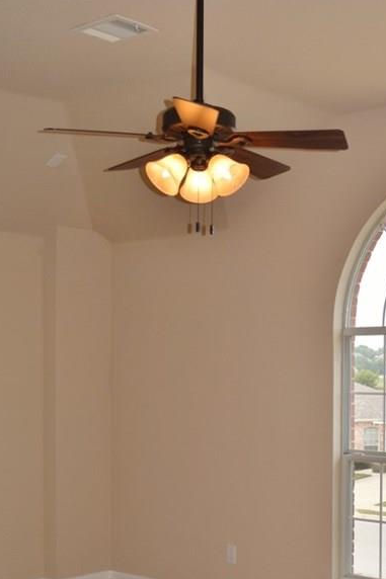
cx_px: 329
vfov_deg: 34.8
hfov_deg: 23.3
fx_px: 917
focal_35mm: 57
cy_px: 369
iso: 160
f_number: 4
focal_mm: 20
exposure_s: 1/125
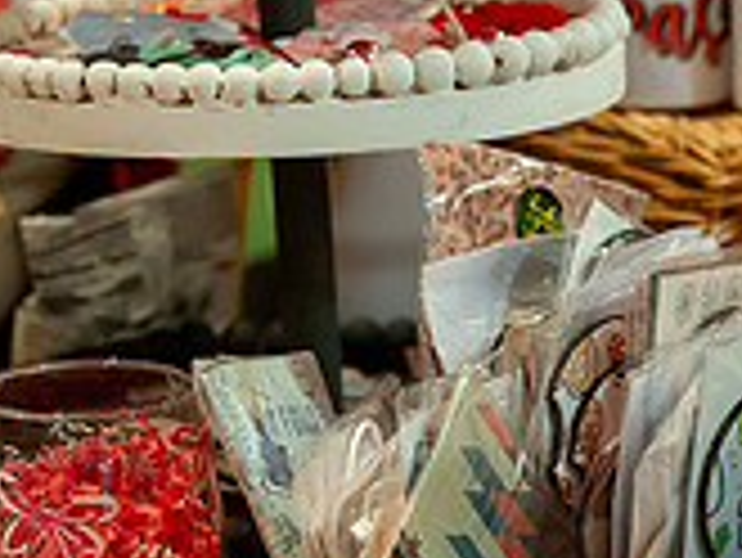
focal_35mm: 155
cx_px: 643
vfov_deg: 9.5
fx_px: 3325
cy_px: 549
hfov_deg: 12.7
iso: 2500
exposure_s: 1/125
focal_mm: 46
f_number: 3.5
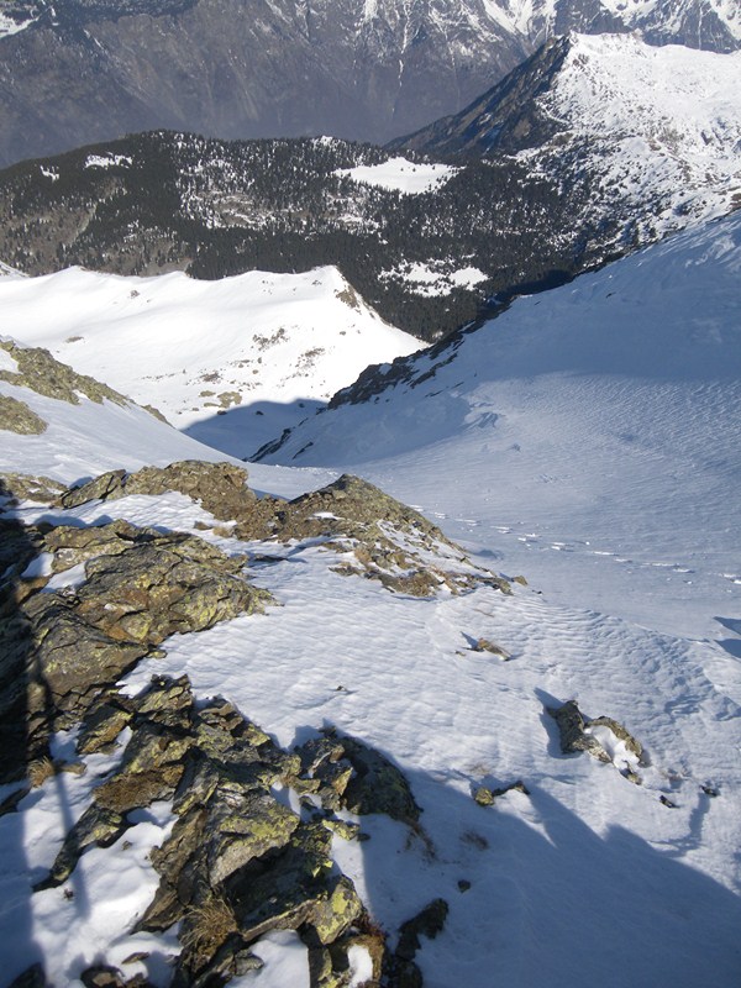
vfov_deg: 63.4
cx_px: 370
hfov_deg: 49.7
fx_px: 799
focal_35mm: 28
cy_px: 494
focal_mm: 4.9
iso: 80
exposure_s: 1/320
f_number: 7
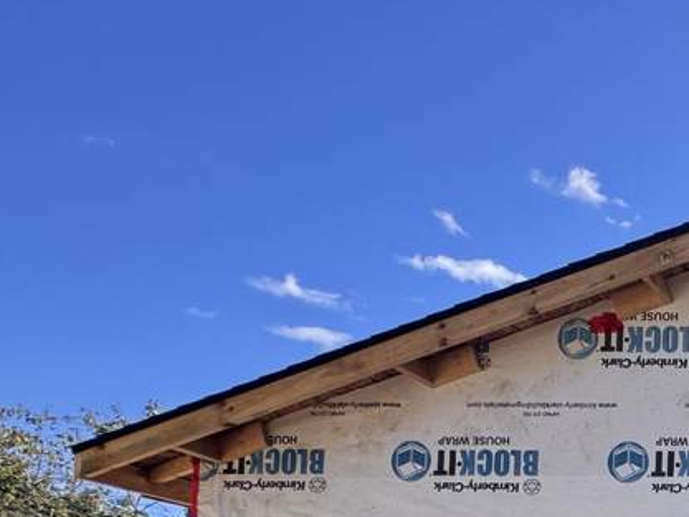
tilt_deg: +0.3
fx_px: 856
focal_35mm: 43
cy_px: 692
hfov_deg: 28.1
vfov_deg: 27.4
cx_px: 1046
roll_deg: -0.4
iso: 50
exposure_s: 1/565
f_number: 2.2
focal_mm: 2.22
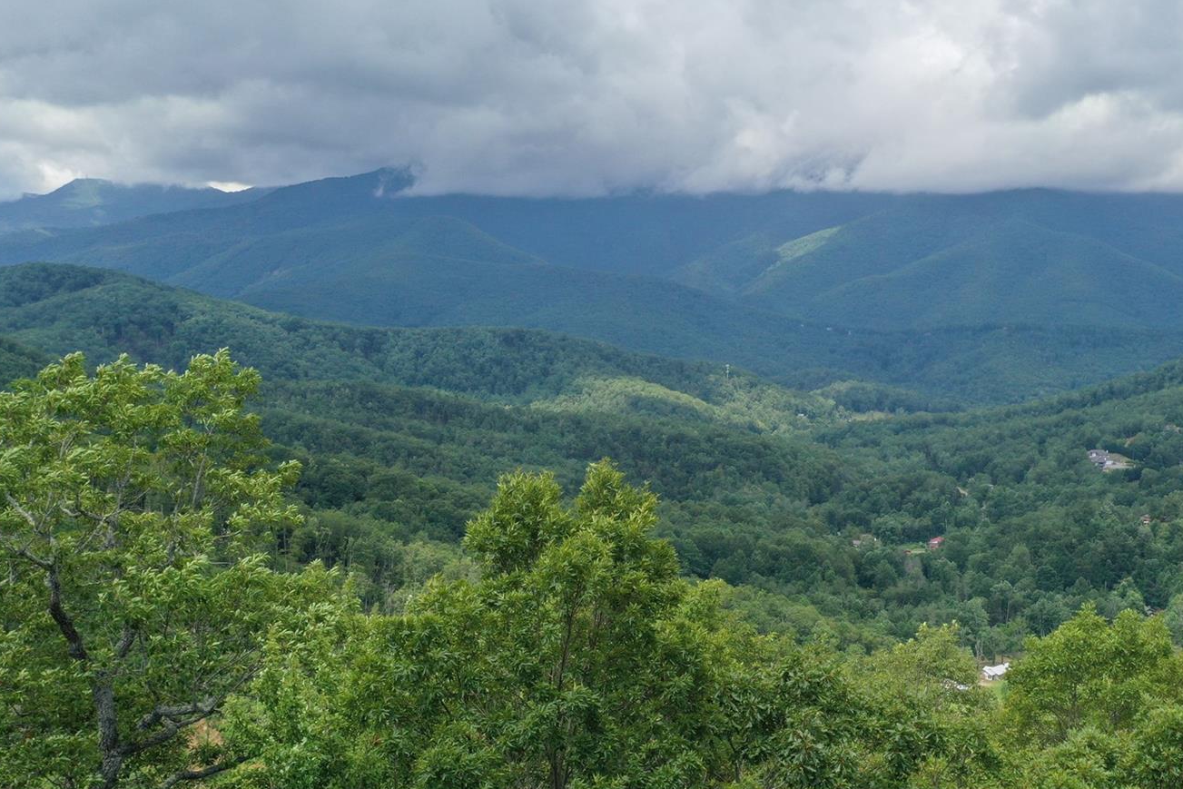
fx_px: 1446
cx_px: 888
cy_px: 429
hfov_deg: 43.1
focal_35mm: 44
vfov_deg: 30.5
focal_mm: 10.26
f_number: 5.6
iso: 100
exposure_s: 1/320
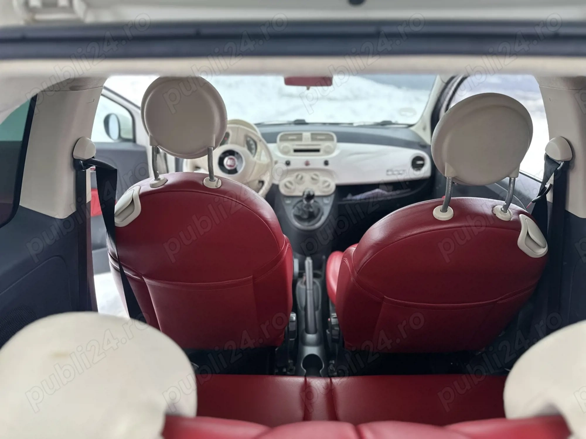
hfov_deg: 71.6
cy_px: 220
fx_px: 406
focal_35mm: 24
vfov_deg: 56.8
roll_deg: -3.3
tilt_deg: -23.8
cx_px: 293
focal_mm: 6.86
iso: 80
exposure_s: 1/435
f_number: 1.78
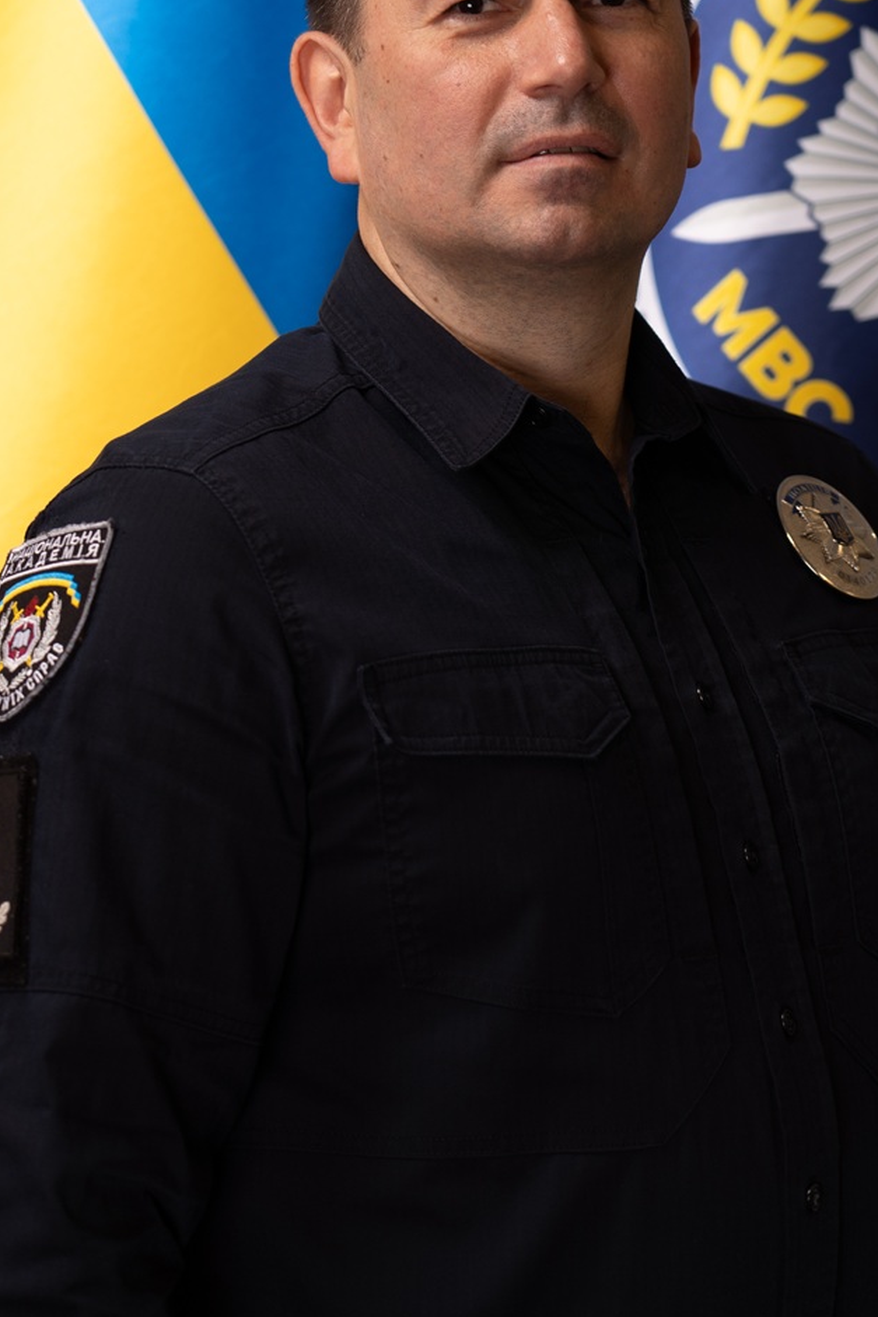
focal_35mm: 134
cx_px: 457
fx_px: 4900
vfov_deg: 15.3
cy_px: 493
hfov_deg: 10.2
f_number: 4
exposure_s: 1/80
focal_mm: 105
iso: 200
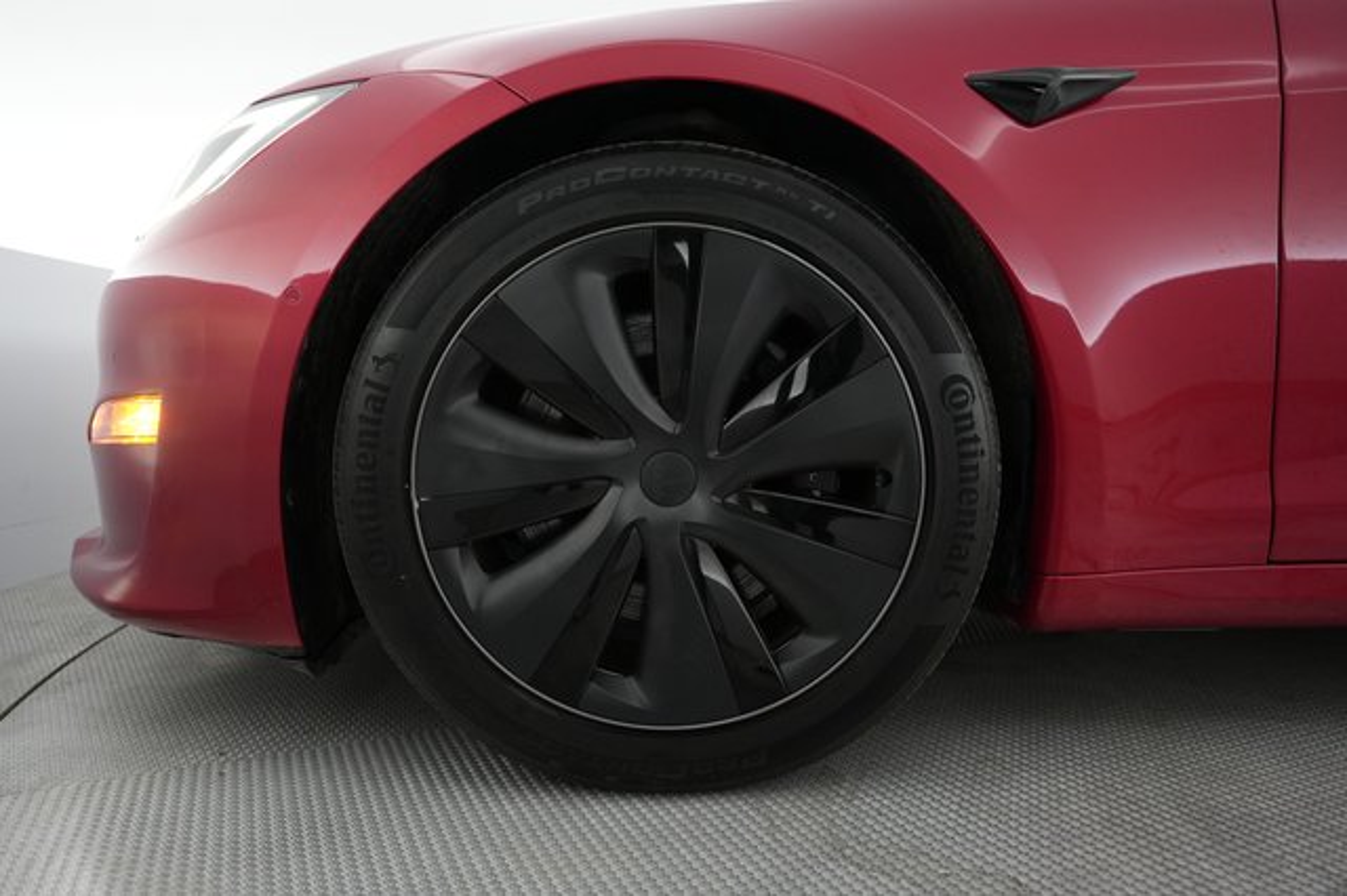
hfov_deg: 73.8
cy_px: 448
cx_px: 674
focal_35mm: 24
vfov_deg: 53.1
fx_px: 897
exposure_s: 1/160
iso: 2500
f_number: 2.8
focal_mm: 24
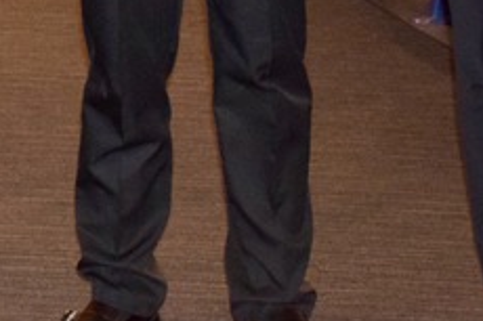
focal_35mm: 196
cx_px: -231
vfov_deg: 6.8
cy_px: -316
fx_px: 2628
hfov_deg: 10.2
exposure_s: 1/30
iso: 2500
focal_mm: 30
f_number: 4
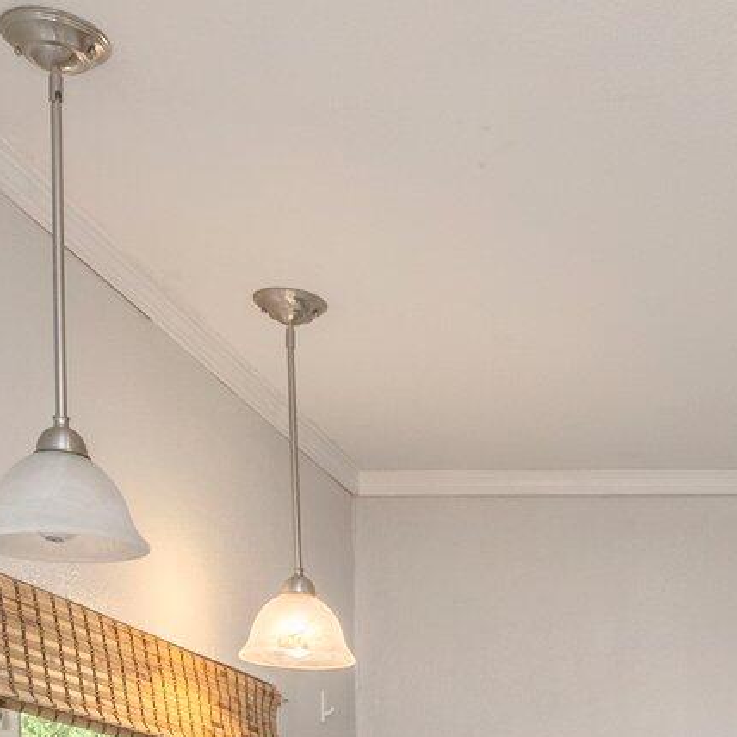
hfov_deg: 26.5
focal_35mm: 61
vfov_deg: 25.3
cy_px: 883
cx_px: 756
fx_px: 1469
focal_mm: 15
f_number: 9
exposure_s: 1/30
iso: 400
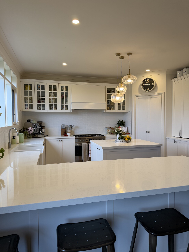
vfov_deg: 71.6
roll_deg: -0.5
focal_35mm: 24
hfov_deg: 56.8
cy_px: 126
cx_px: 94
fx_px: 175
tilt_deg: -2.9
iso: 64
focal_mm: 6.76
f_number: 1.78
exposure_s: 1/121
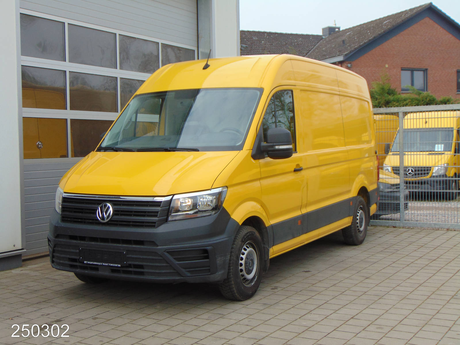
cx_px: 230
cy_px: 172
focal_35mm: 50
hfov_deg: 38.2
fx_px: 664
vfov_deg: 29.1
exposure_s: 1/400
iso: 80
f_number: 3.5
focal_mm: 9
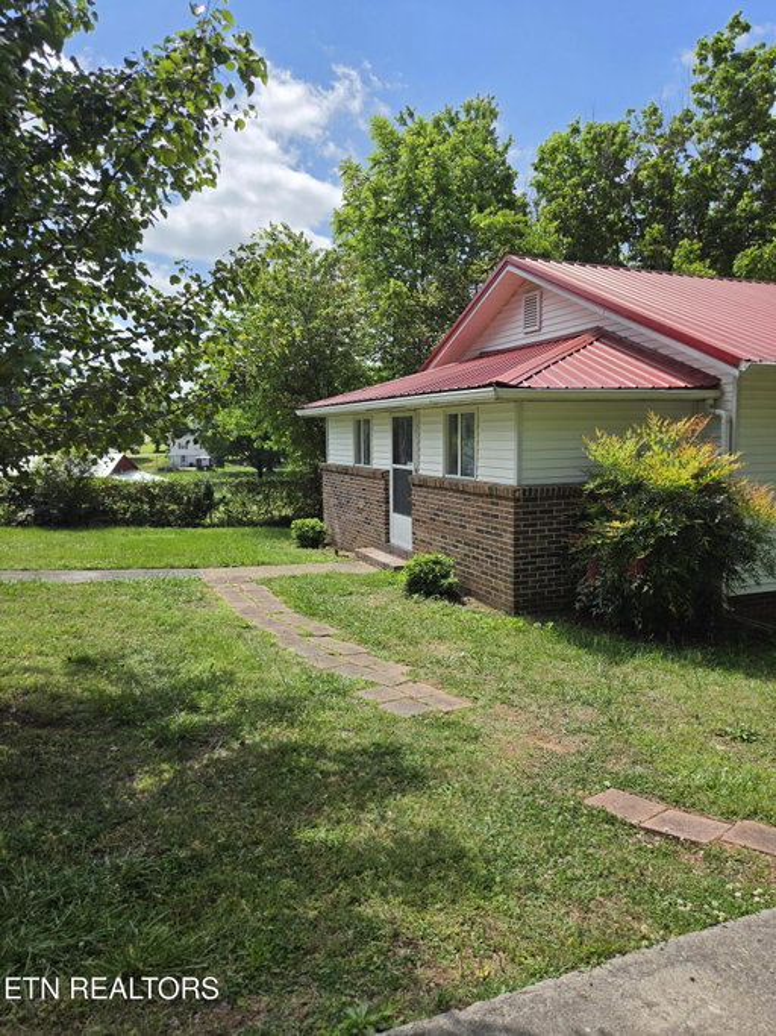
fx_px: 688
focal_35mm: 23
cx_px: 388
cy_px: 518
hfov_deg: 58.9
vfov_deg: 73.9
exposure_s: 1/7107
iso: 80
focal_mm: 5.4
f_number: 1.8
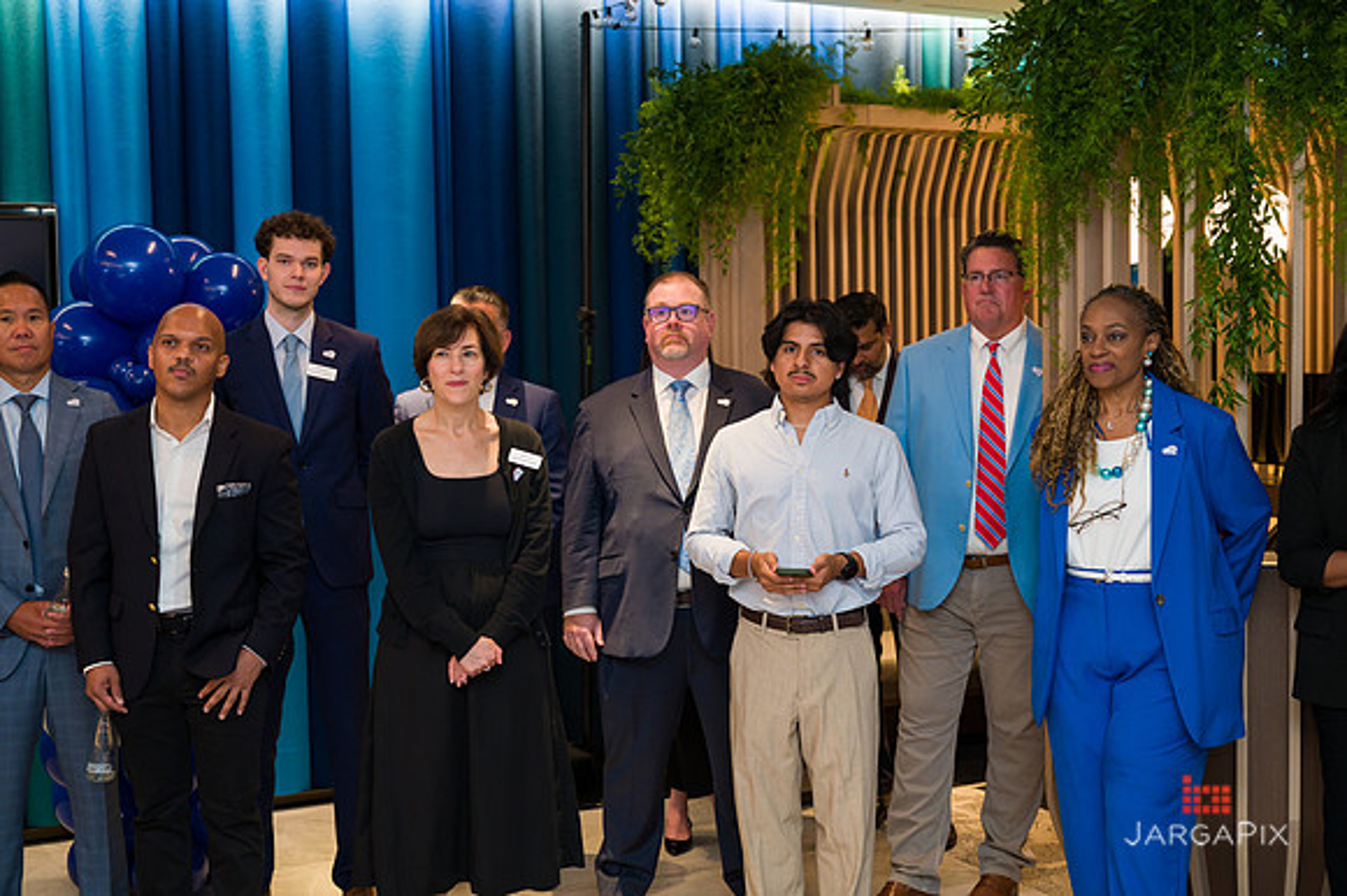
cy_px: 448
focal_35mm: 46
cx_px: 674
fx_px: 1724
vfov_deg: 29.1
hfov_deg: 42.7
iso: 640
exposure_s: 1/200
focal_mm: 45
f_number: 3.5
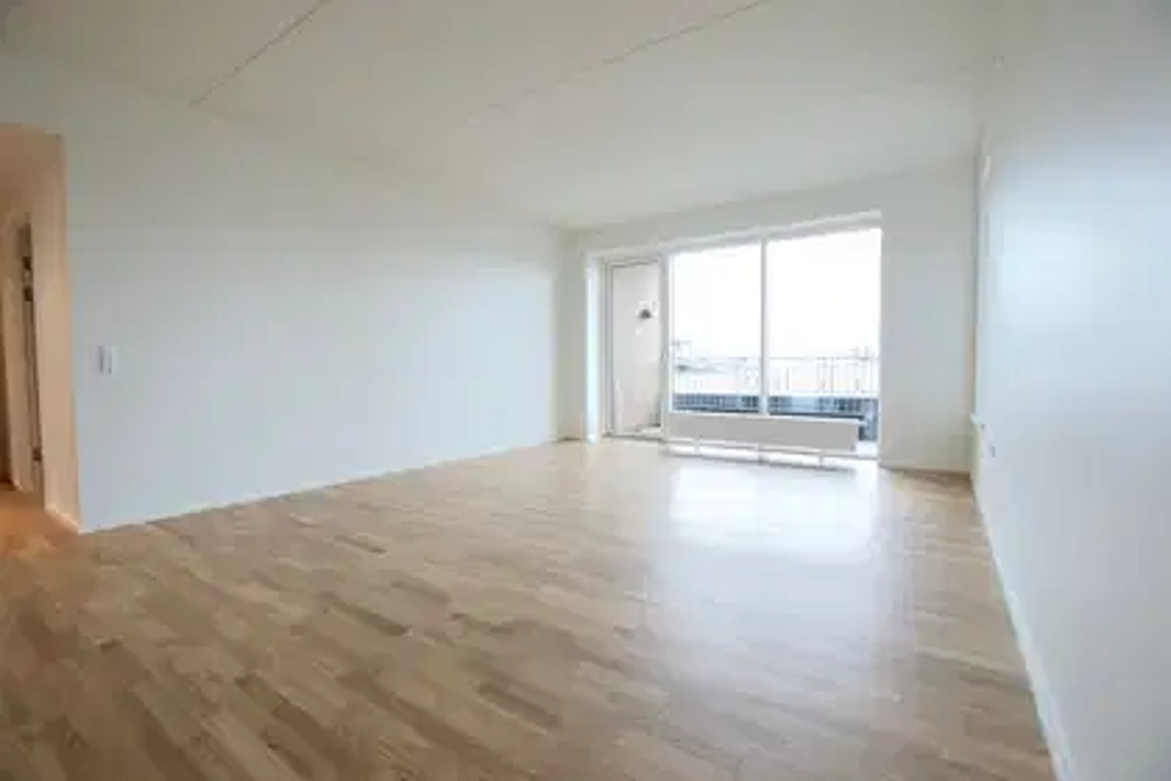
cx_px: 586
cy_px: 390
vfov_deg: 77.3
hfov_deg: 100.4
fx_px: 488
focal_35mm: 15
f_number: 5.6
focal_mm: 10
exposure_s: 1/60
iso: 800
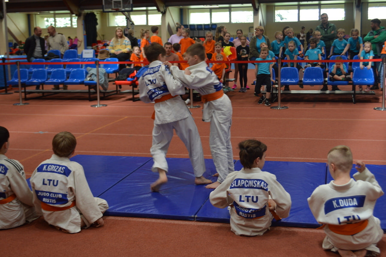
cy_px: 128
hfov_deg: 41.1
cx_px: 193
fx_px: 514
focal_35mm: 48
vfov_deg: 28.0
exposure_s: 1/60
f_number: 4.8
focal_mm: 32
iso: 400
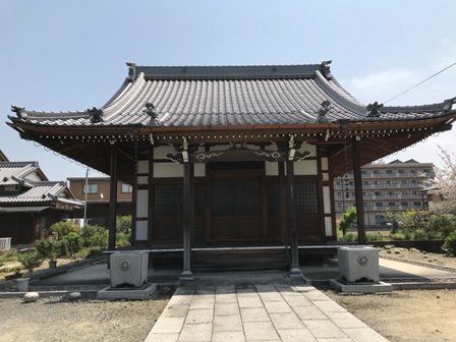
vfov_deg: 49.7
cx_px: 228
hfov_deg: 63.4
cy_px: 171
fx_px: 369
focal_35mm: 28
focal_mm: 3.99
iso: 20
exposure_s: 1/2994
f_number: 1.8
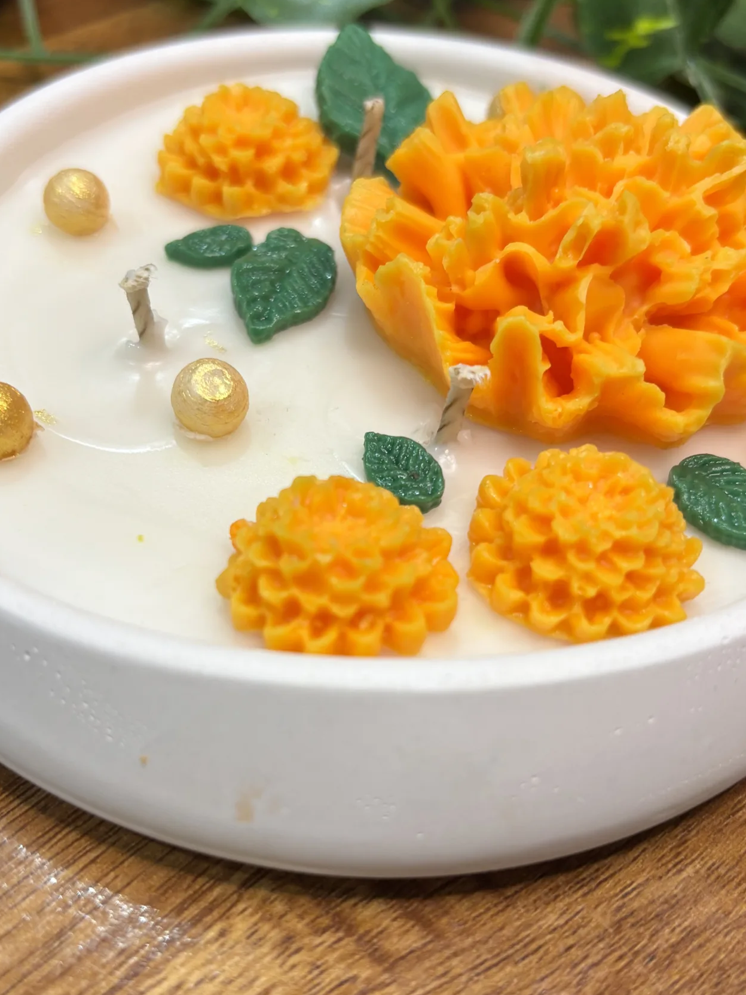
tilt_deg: -48.6
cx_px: 363
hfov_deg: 36.0
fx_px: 1149
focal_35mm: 40
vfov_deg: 46.7
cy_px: 561
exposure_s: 1/50
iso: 80
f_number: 1.6
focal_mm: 5.96
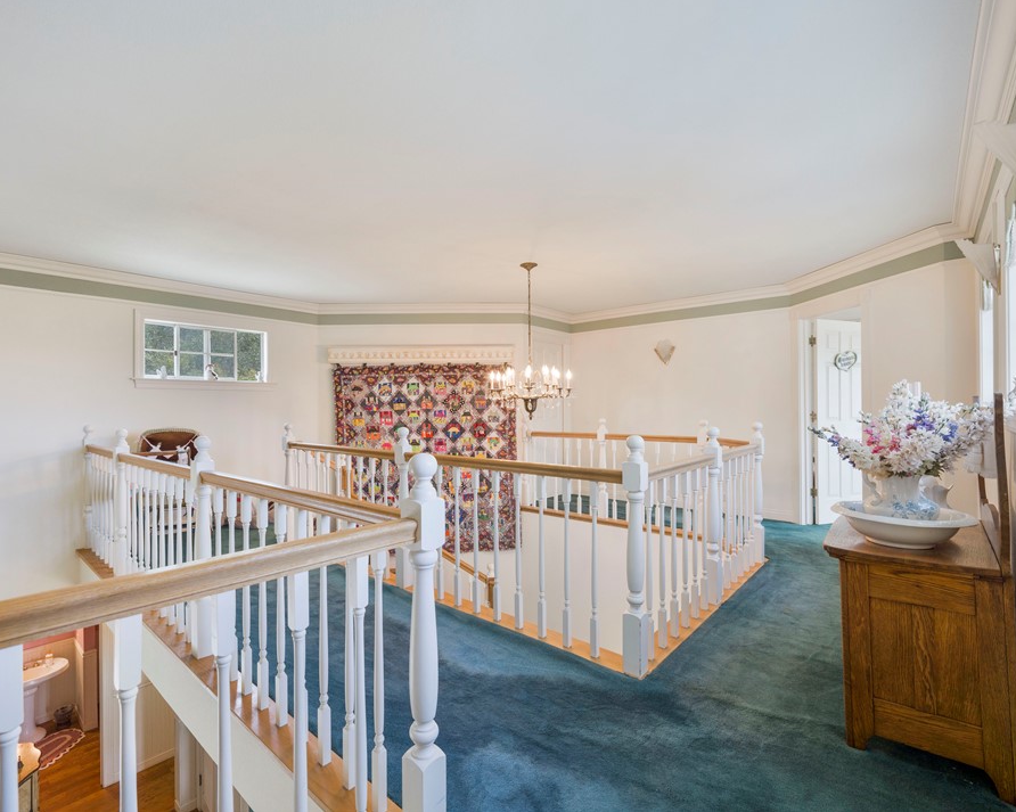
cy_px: 401
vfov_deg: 80.3
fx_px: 481
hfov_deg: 93.0
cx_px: 473
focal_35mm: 16
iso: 640
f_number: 7.1
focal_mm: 14
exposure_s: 1/13
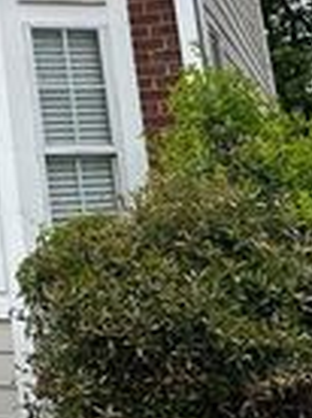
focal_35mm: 87
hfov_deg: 14.5
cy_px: -65
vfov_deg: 21.2
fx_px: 1049
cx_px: -276
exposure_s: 1/2967
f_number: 1.78
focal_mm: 6.86
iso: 80
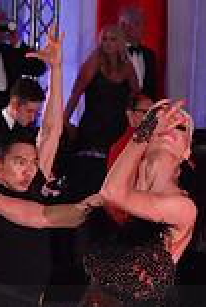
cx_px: 9
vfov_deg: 5.8
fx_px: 3033
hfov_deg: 3.9
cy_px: 353
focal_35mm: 355
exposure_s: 1/320
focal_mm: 95
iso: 2500
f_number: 6.3
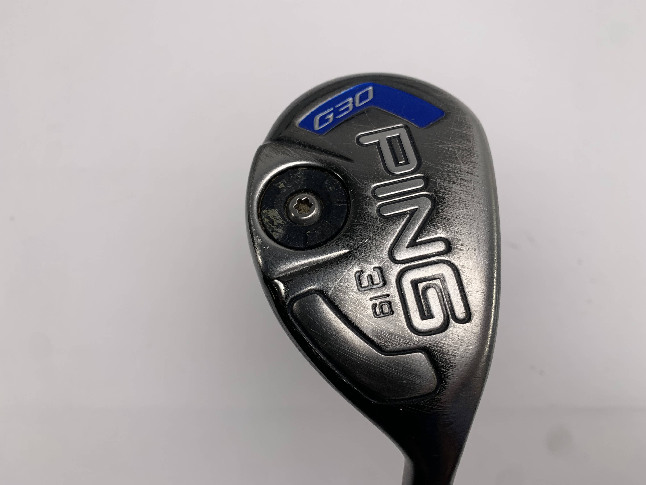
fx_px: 485
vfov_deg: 53.1
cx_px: 323
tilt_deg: -79.1
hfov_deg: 67.3
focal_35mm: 26
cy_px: 242
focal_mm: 4.25
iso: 25
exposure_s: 1/312
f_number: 1.8
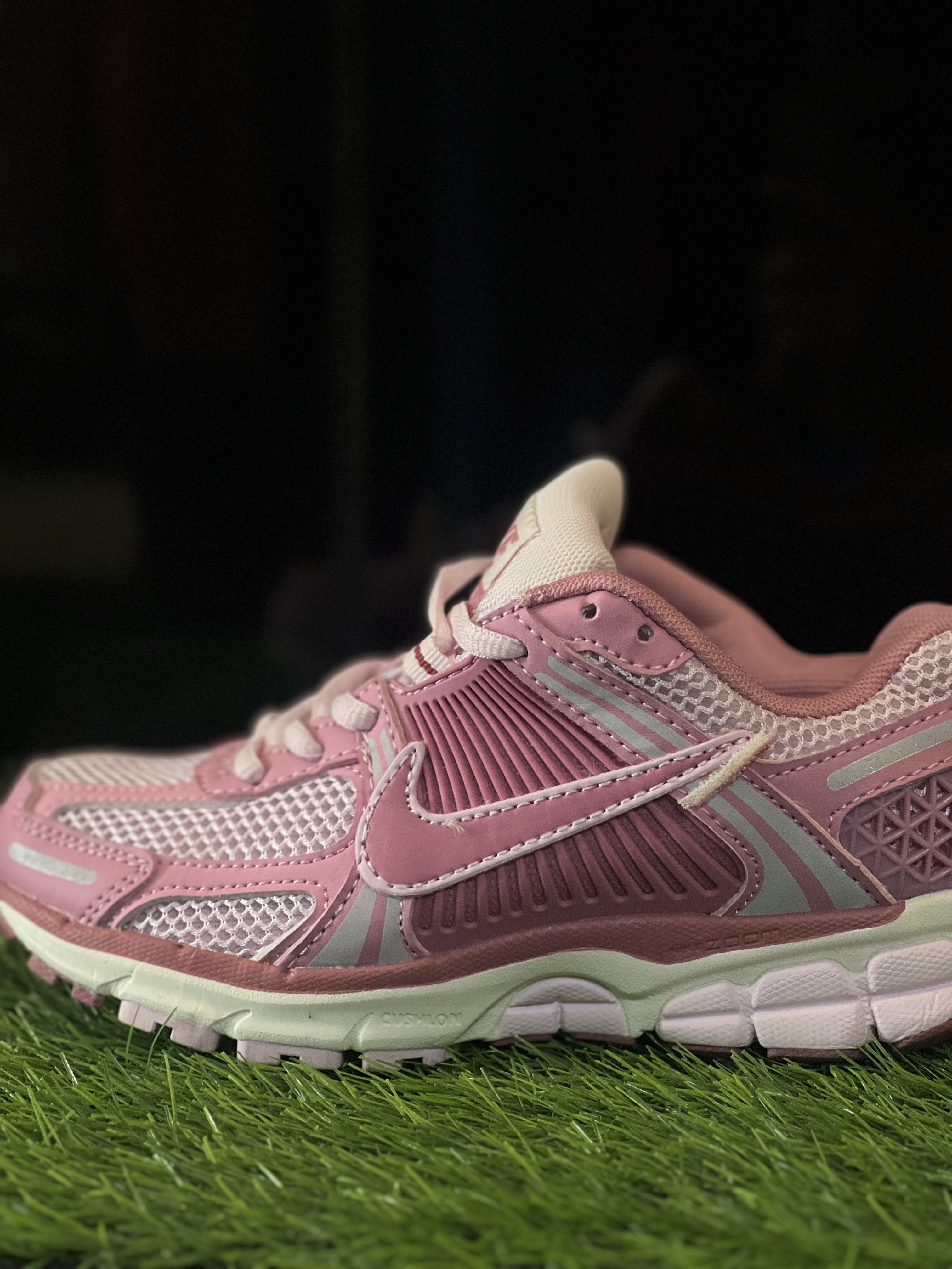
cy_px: 634
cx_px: 476
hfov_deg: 19.1
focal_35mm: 77
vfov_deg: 25.3
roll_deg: -0.5
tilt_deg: -9.7
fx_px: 2824
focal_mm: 9
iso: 160
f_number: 2.8
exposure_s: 1/40
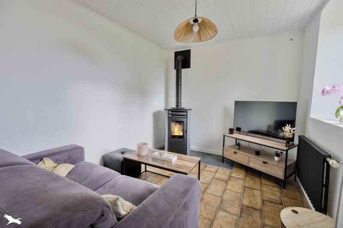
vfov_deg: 73.7
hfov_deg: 96.7
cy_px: 114
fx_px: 152
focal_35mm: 16
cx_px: 172
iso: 800
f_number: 8
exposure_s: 1/80
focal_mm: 16
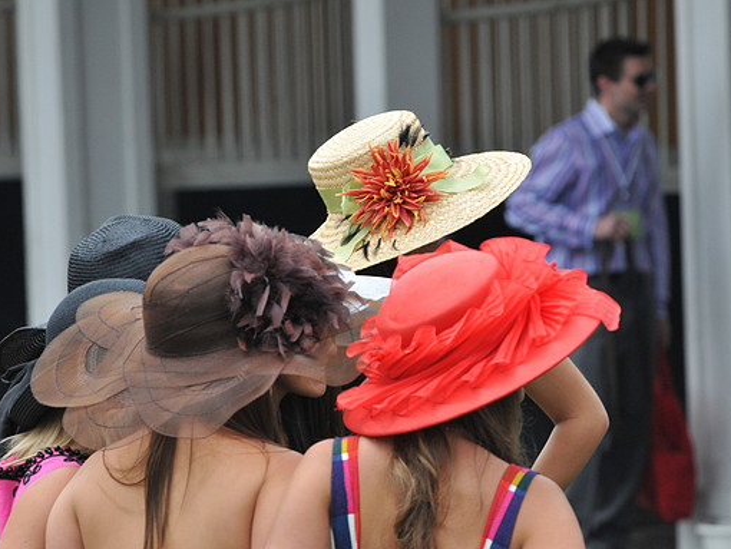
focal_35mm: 491
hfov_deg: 4.0
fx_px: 10374
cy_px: 274
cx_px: 343
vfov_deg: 3.0
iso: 800
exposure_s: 1/800
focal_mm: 300
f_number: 9
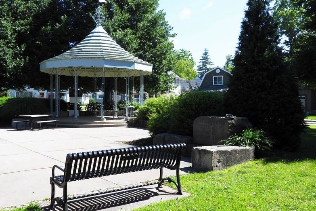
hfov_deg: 55.8
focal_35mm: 34
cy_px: 99
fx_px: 298
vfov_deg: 38.9
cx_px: 160
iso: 100
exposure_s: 1/1250
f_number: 3.2
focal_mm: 5.8
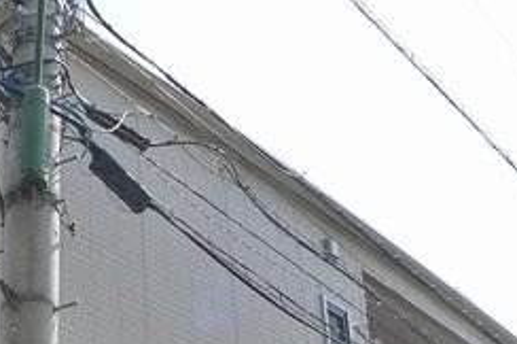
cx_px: 72
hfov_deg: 32.6
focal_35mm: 59
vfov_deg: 19.1
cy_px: 561
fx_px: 846
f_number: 2
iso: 125
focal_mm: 3.9
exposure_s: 1/1300
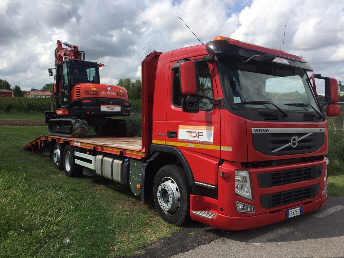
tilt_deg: -4.0
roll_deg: -3.0
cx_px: 172
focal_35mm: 29
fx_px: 288
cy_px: 129
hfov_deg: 61.6
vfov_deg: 48.2
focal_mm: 4.15
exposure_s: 1/2198
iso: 32
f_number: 2.2
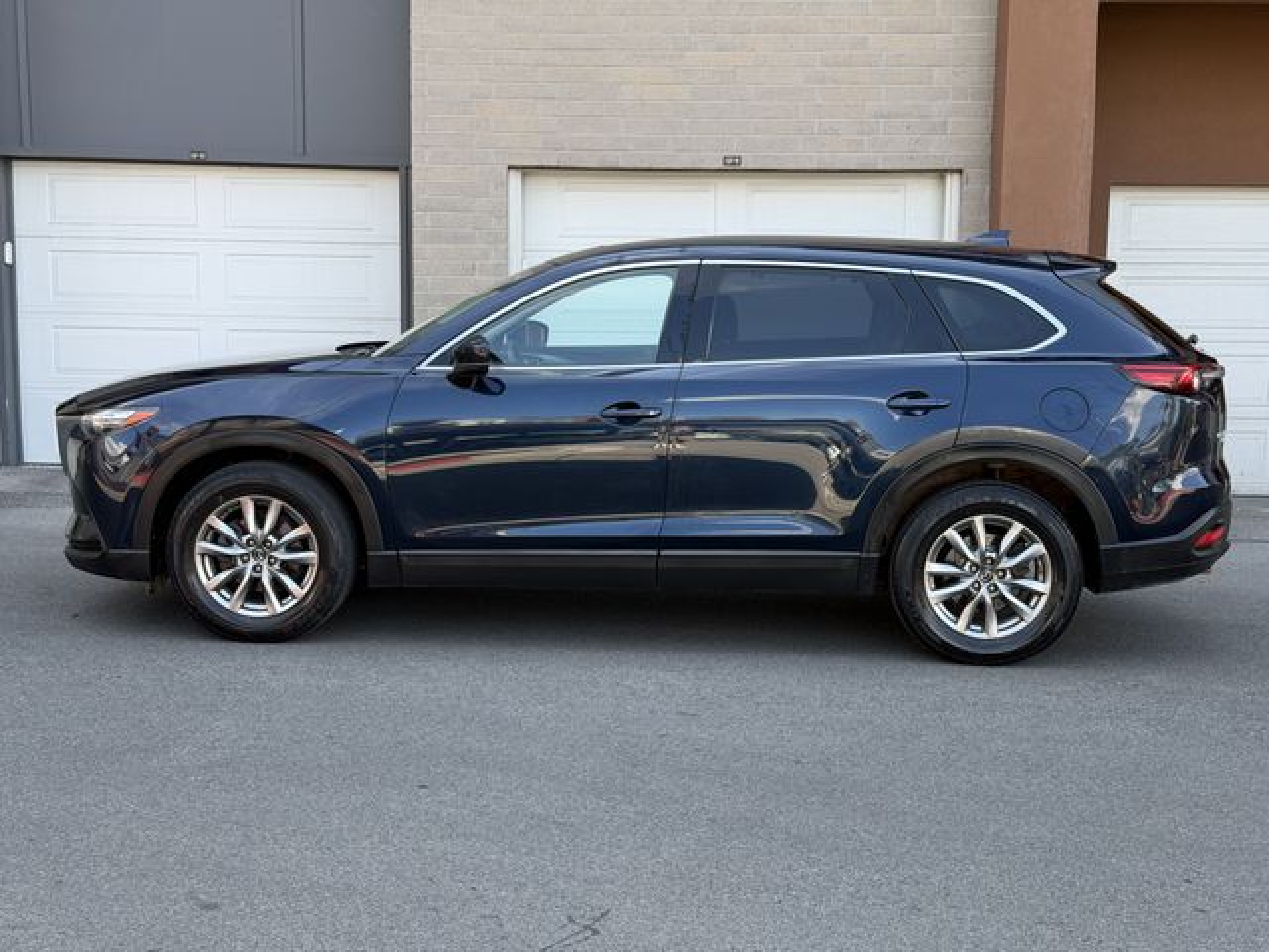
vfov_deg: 30.3
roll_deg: -0.7
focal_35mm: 48
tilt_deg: -5.8
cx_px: 634
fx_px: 1760
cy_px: 476
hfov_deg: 39.7
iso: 80
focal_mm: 6.76
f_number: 1.78
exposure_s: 1/538
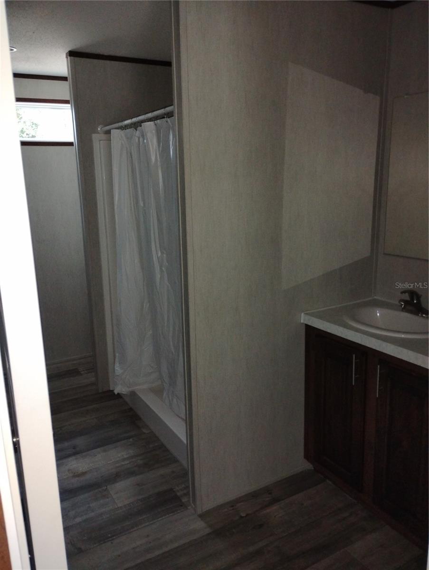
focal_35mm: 28
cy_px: 285
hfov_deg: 49.8
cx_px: 214
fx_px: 462
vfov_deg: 63.4
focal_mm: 4.26
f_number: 1.8
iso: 1419
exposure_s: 1/40
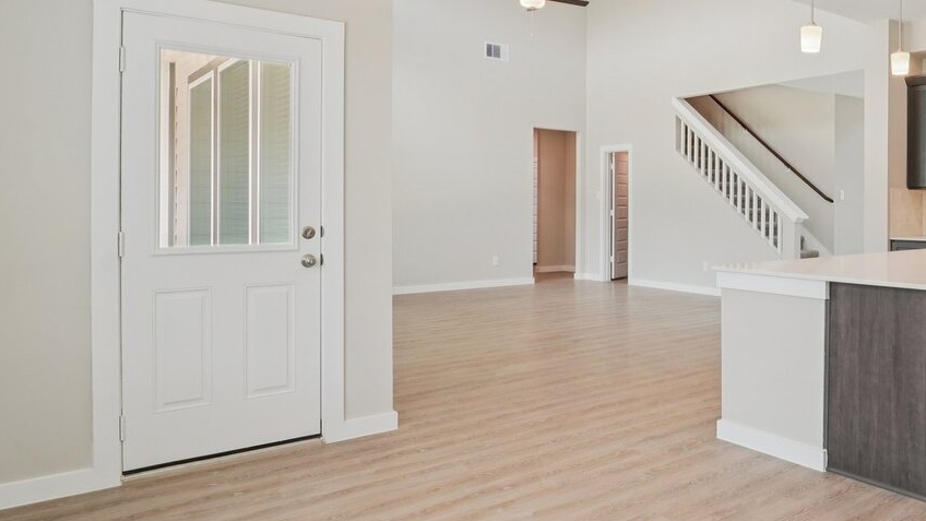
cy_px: 205
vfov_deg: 41.3
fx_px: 688
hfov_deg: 63.4
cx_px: 708
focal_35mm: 28
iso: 500
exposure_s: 1/60
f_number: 8
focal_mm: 14
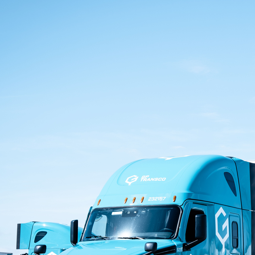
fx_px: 883
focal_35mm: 106
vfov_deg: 16.4
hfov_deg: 16.0
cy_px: 157
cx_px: 275
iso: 160
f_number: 5
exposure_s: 1/500
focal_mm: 32.1
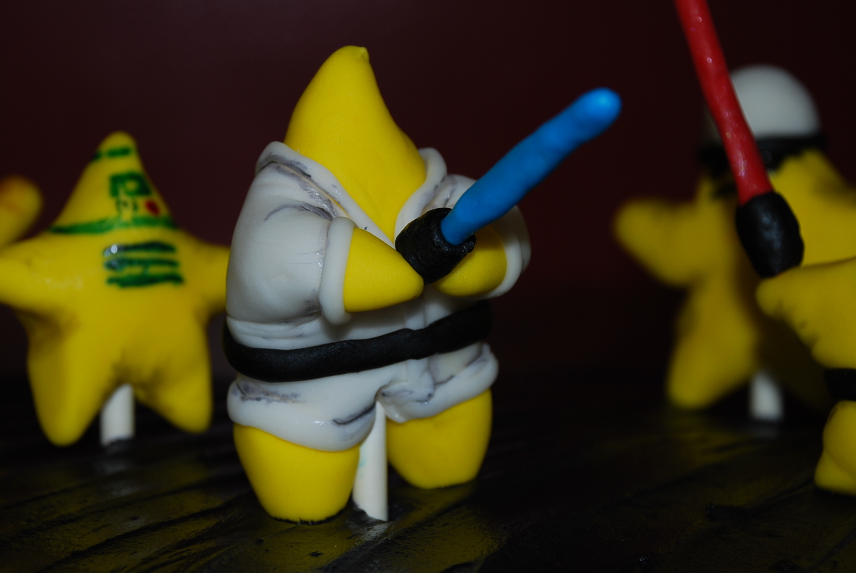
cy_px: 266
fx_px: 2595
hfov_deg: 18.7
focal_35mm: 109
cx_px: 391
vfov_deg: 12.6
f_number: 5.3
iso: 100
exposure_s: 1/125
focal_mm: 62
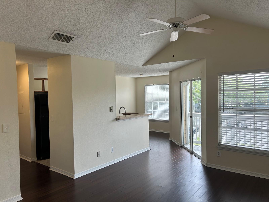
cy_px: 101
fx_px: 202
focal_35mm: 26
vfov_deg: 53.1
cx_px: 134
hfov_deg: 67.3
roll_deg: +1.0
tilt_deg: -2.0
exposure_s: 1/258
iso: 40
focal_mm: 5.7
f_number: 1.5
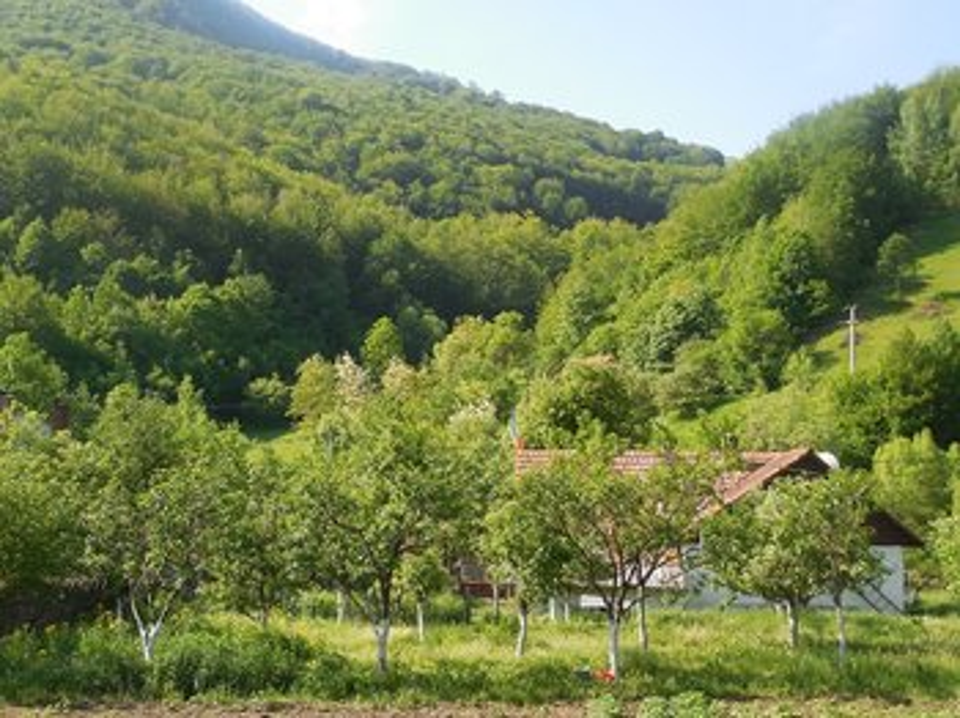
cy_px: 359
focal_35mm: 43
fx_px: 1192
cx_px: 480
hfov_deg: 43.9
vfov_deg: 33.6
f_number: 3.9
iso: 125
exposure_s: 1/250
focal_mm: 7.8
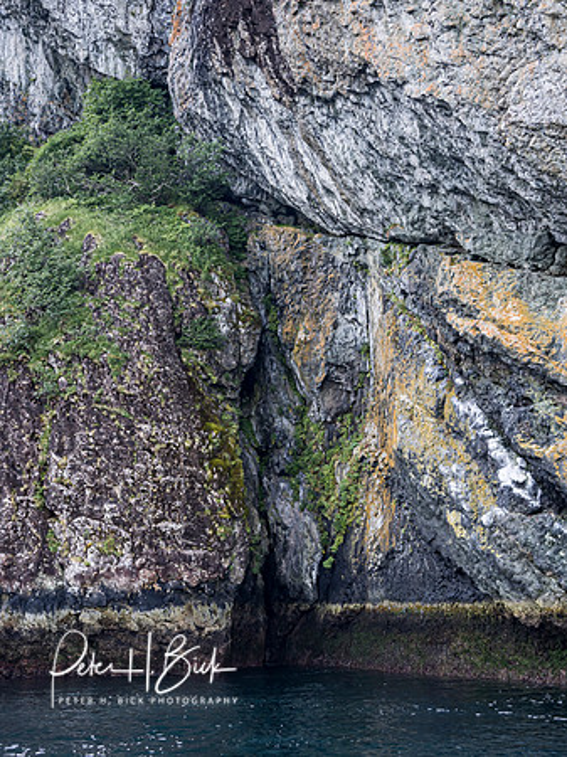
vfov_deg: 38.2
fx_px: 1093
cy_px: 378
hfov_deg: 29.1
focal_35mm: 50
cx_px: 284
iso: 250
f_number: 5.6
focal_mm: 25
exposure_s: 1/60
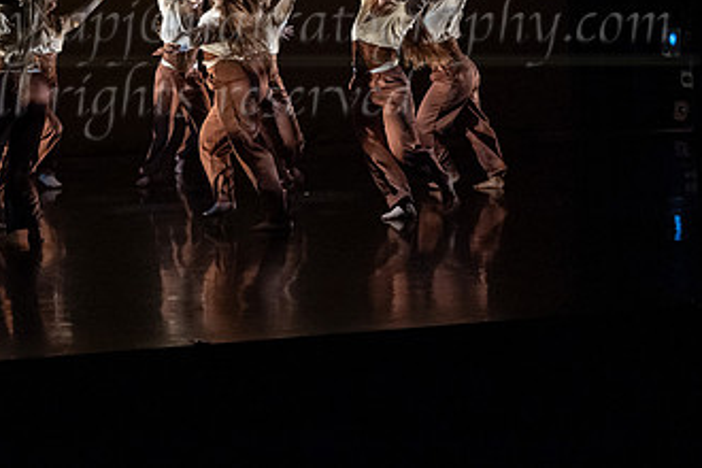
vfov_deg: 15.9
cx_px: 146
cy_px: 35
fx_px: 1657
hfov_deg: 23.6
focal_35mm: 85
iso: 4000
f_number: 3.5
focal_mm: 41
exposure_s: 1/400
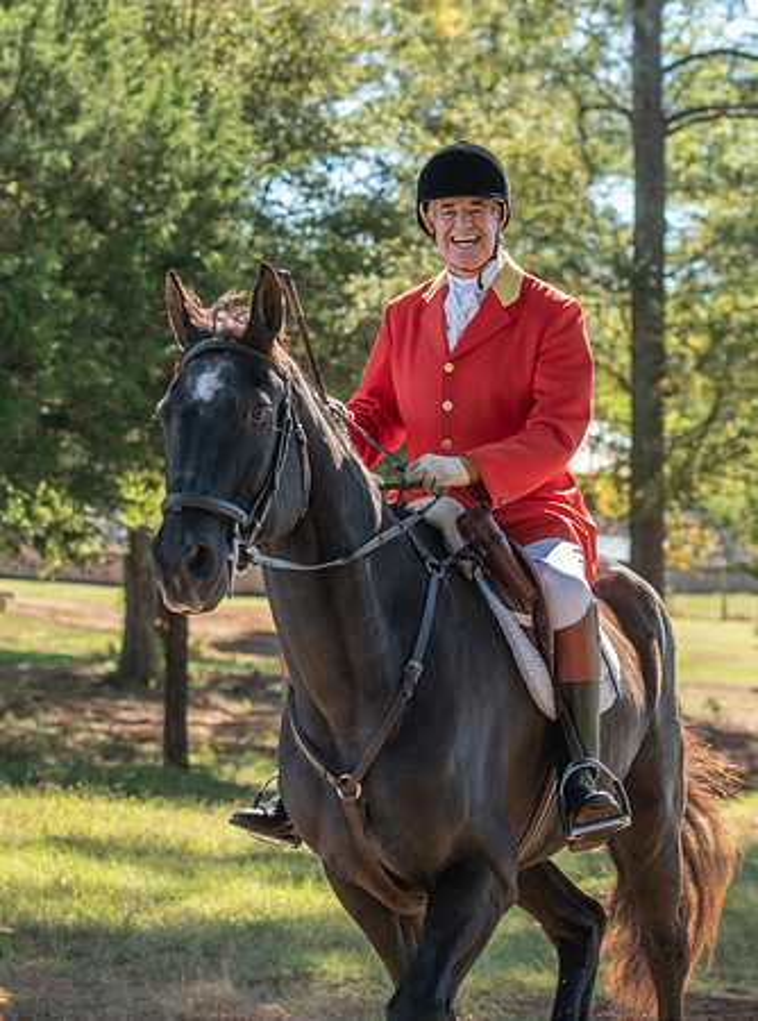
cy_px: 420
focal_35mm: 121
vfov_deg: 16.4
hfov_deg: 12.2
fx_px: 3543
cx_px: 278
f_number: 4
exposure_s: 1/320
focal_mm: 70
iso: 280
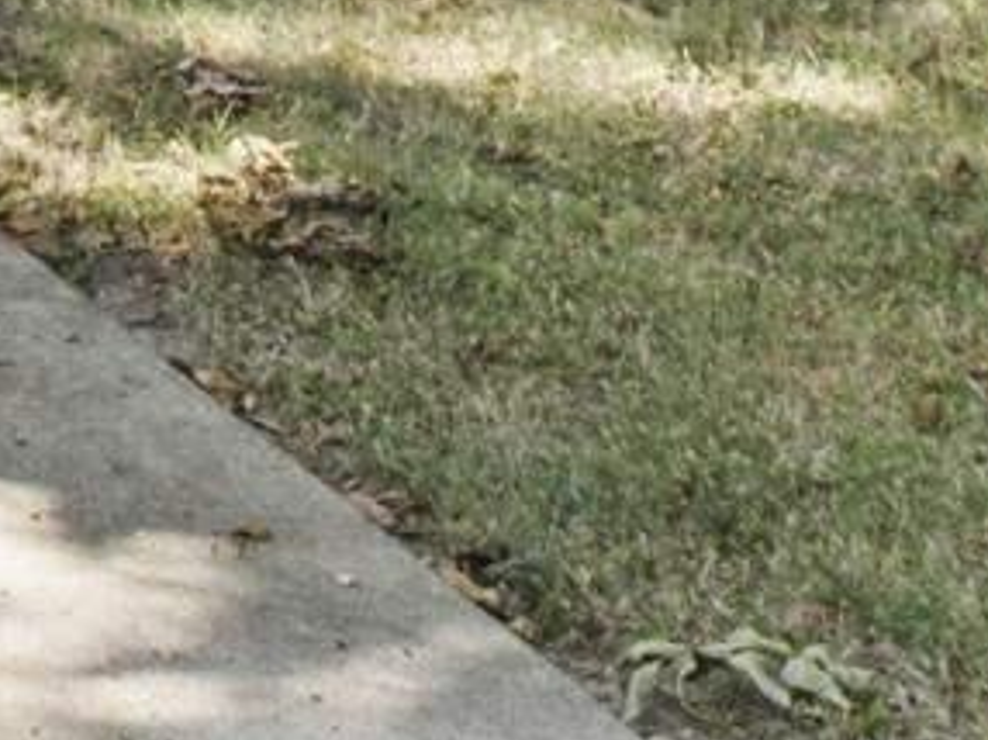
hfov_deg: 11.6
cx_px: -1330
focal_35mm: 143
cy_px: -956
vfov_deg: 9.4
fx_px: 4078
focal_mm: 11
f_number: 7.1
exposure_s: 1/15
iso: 200
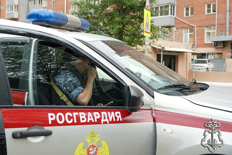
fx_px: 280
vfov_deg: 30.8
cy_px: 78
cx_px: 116
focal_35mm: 44
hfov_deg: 45.0
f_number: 4.5
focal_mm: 29
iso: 400
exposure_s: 1/160
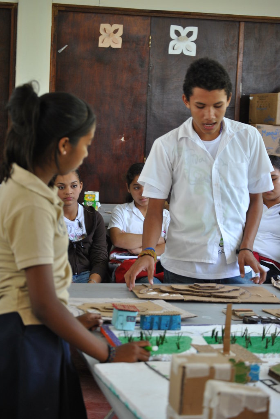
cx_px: 140
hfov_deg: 16.6
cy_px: 210
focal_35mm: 82
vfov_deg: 24.6
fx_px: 960
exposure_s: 1/30
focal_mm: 55
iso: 200
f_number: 4
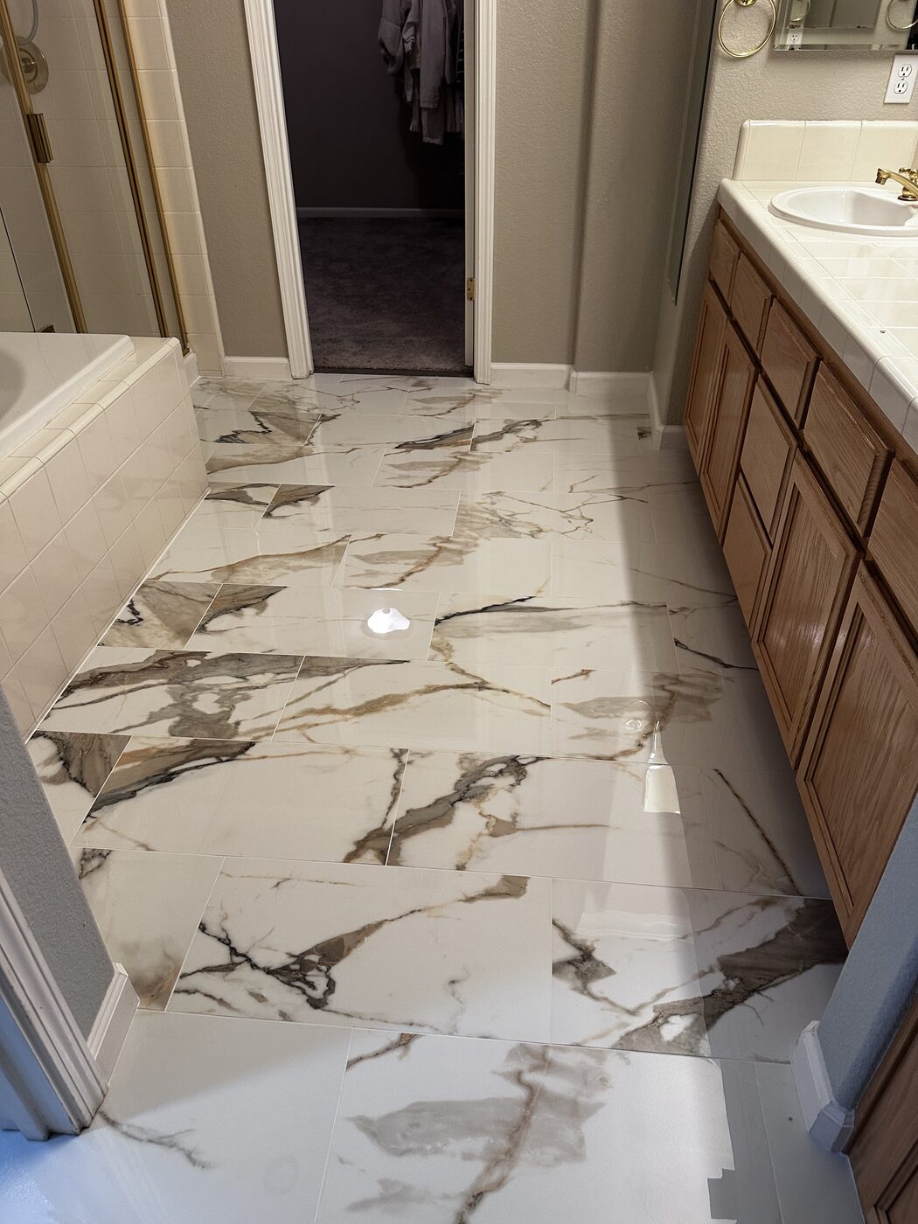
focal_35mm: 24
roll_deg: +1.1
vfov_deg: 71.6
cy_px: 612
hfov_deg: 56.8
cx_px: 459
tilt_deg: -36.2
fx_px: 849
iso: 200
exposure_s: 1/120
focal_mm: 6.86
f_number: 1.78
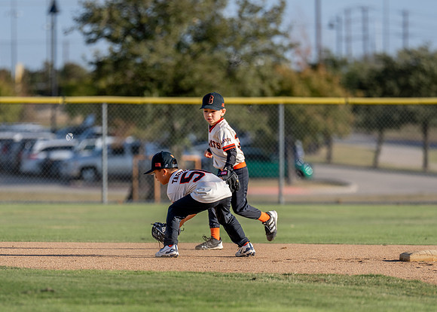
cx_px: 190
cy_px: 221
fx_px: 4032
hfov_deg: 6.2
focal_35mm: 325
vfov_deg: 4.4
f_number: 2.8
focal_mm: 200
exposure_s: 1/1600
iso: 100
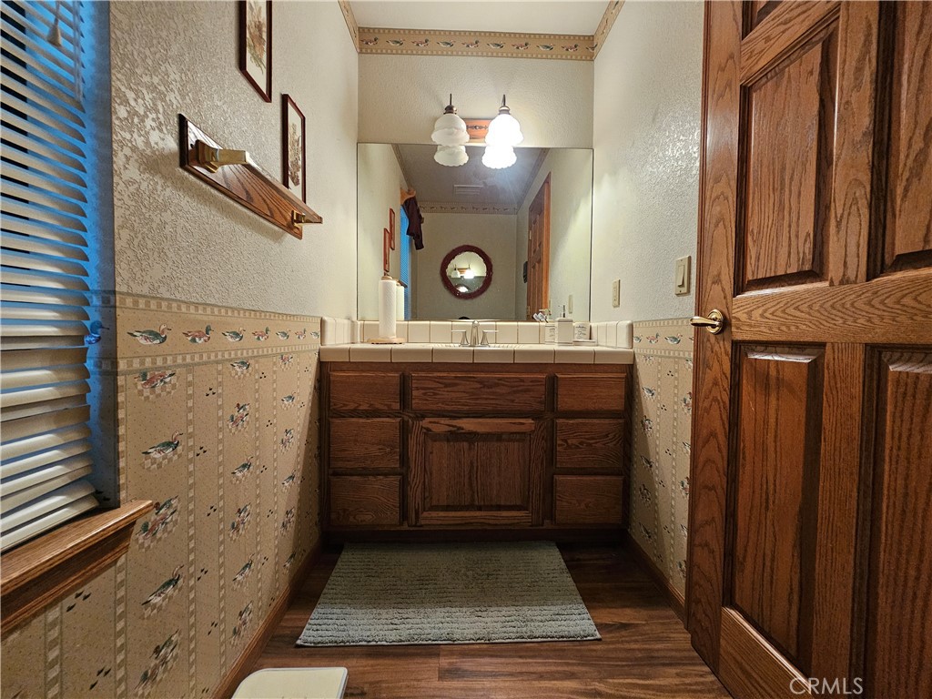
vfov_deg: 89.9
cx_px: 466
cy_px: 350
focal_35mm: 13
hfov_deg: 106.2
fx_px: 350
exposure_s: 1/40
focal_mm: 2.2
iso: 400
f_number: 2.2
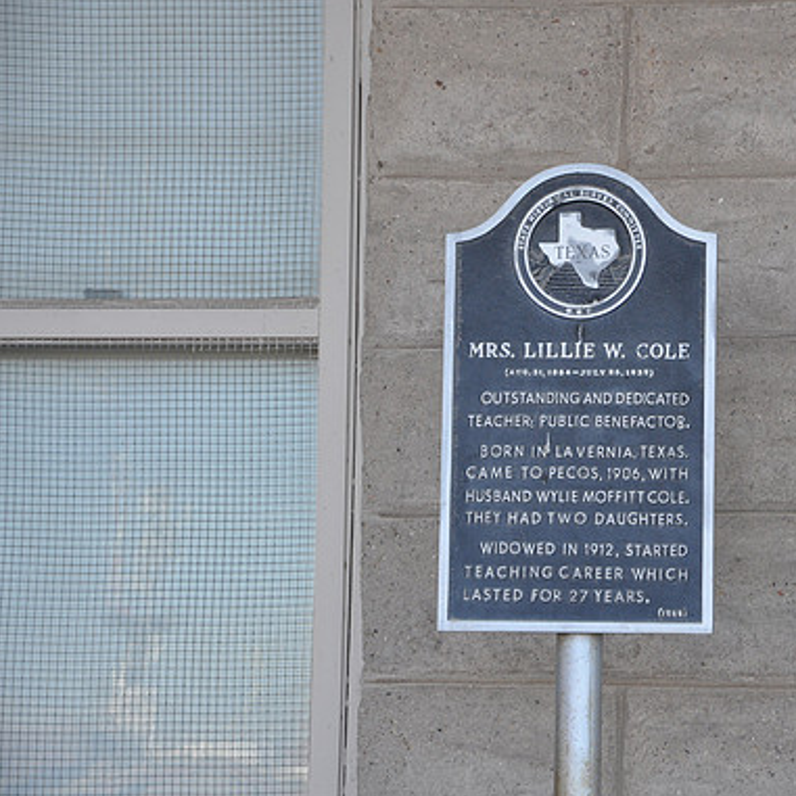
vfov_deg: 13.6
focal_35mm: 128
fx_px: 3330
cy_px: 396
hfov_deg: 13.6
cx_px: 602
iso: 400
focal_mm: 66
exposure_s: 1/80
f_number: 5.3
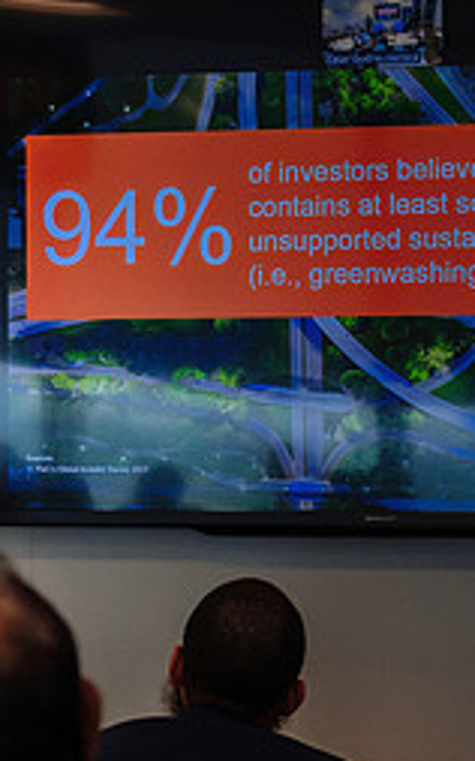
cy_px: 492
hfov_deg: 7.1
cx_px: 18
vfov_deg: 11.3
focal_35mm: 185
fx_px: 3834
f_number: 4
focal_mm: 52
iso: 1250
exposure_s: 1/320
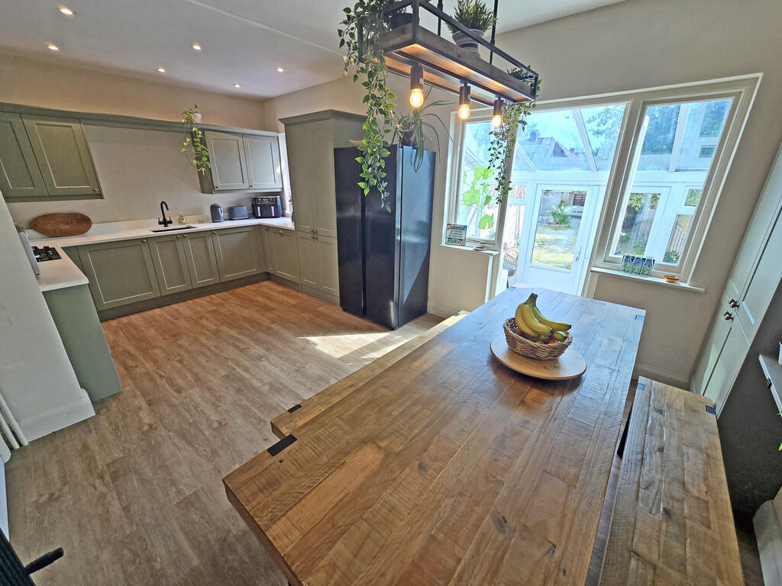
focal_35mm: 13
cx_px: 391
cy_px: 293
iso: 50
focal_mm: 2.2
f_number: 2.2
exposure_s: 1/100
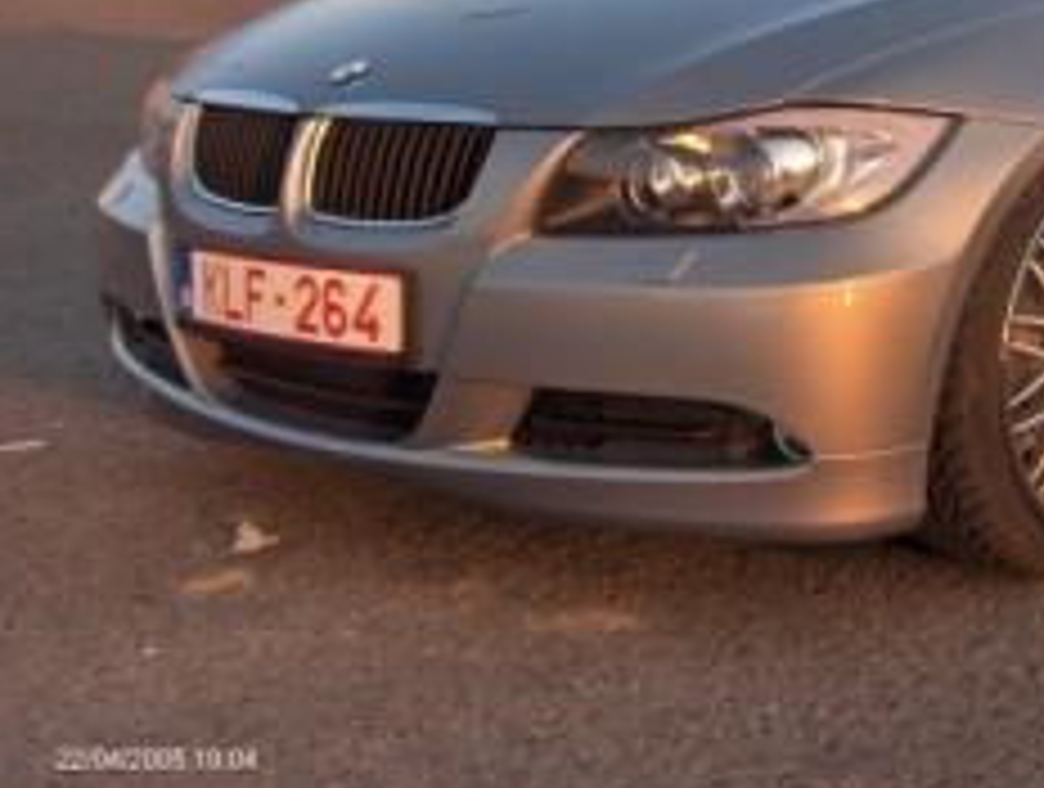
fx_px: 2267
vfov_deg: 19.5
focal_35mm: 75
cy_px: 162
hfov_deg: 25.1
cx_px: 958
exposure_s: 1/299
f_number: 2.8
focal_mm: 8
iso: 100
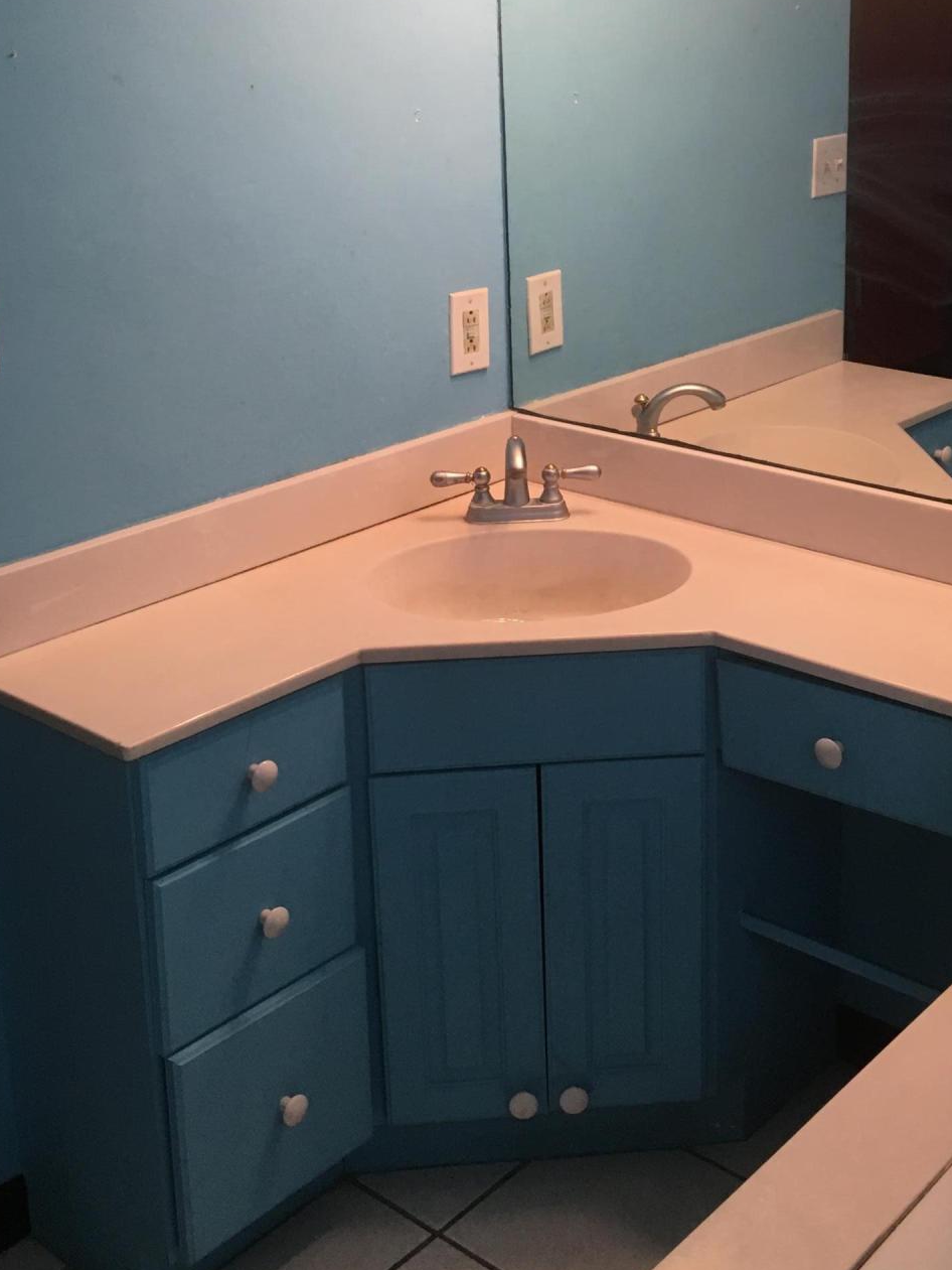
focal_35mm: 46
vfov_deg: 40.5
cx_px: 598
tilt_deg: -14.1
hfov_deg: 31.4
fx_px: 1686
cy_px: 381
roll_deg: +0.8
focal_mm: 4.15
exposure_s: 1/30
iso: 40
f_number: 2.2
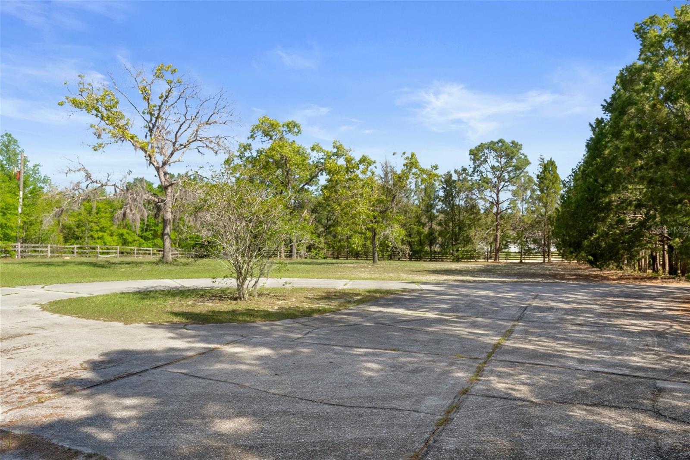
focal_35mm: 22
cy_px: 230
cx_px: 345
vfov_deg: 56.1
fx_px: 431
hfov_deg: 77.3
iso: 250
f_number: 8
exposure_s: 1/500
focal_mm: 15
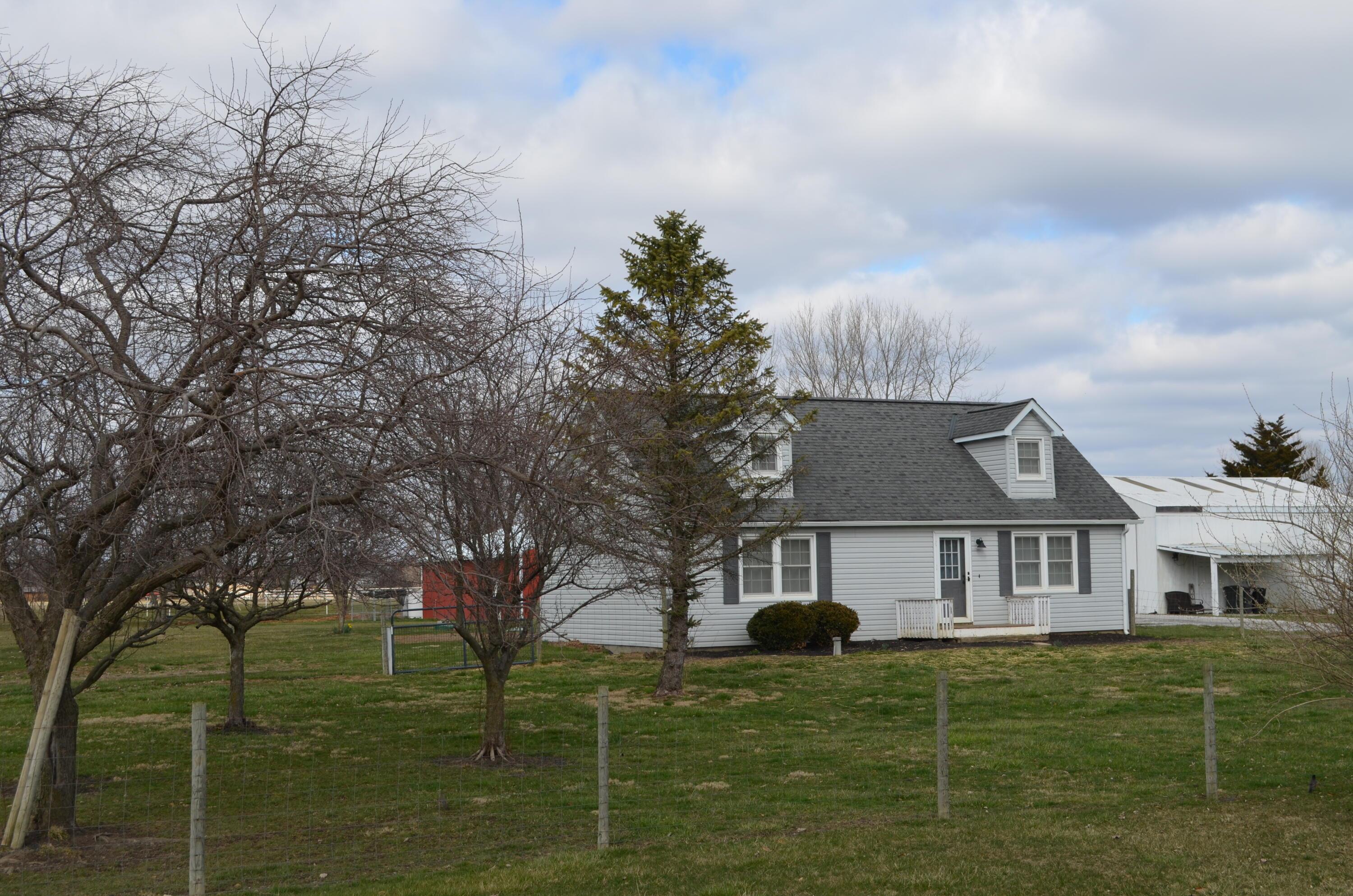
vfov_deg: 28.0
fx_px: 1800
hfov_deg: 41.2
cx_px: 676
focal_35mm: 48
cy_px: 448
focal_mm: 32
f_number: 8
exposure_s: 1/250
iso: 110
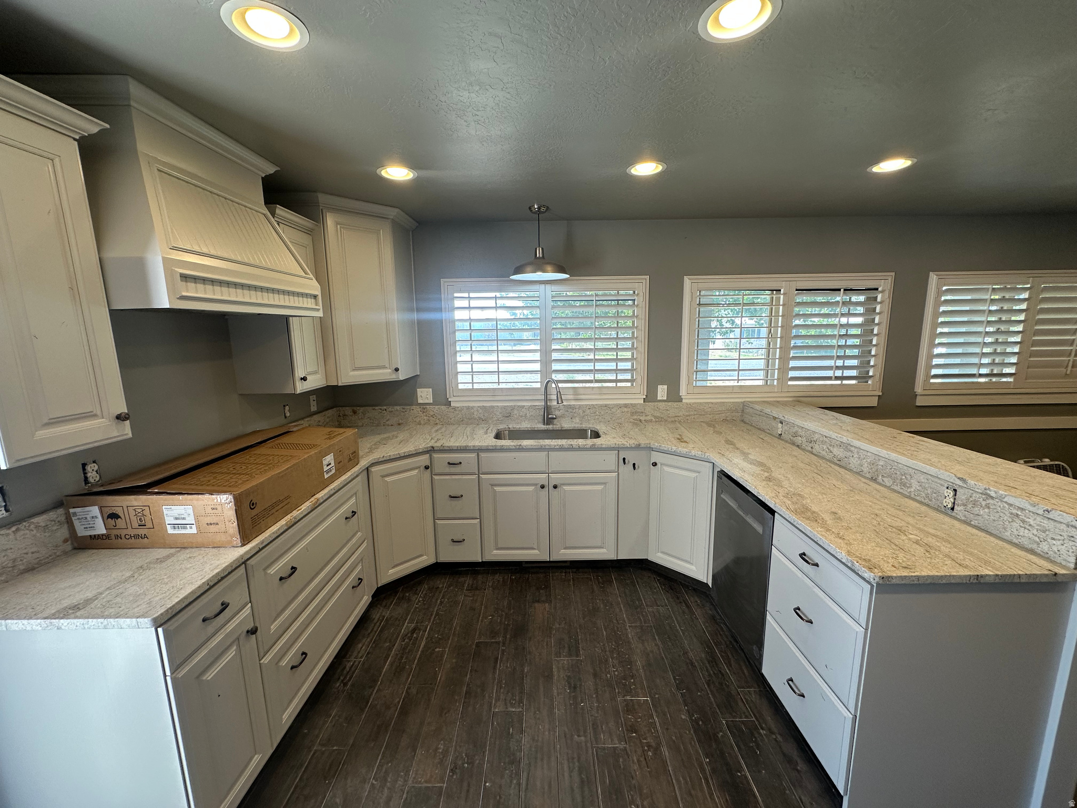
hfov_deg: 102.1
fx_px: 436
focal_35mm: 14
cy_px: 404
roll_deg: +1.1
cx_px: 538
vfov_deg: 85.7
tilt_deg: -10.6
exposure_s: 1/120
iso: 80
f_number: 2.2
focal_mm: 2.22
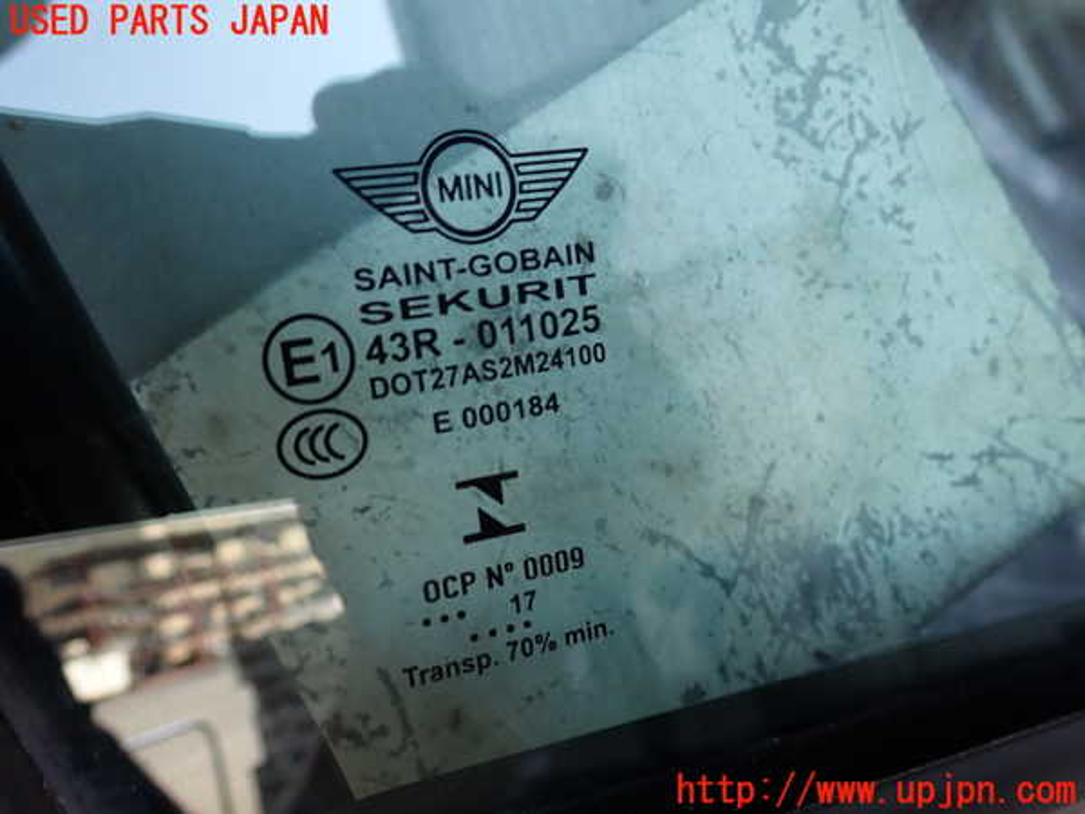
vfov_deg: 46.8
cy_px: 407
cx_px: 542
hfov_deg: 60.0
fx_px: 940
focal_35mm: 30
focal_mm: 5.4
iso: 100
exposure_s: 1/60
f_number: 3.2
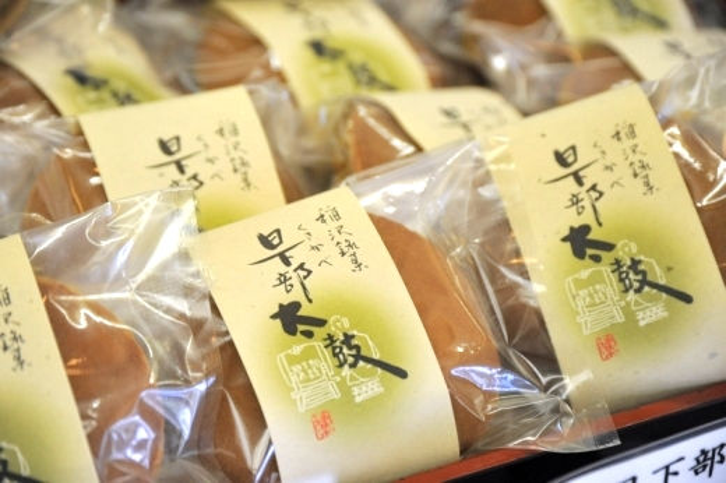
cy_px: 242
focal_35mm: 120
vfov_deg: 11.4
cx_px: 363
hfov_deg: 17.1
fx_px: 2418
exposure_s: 1/160
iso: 2000
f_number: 6.3
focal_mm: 120
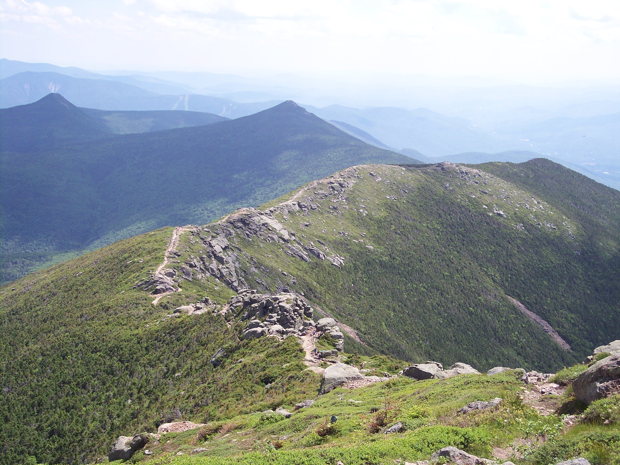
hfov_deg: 36.8
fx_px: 931
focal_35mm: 52
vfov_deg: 28.0
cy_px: 232
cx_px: 310
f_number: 4
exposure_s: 1/500
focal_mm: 10.7
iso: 100
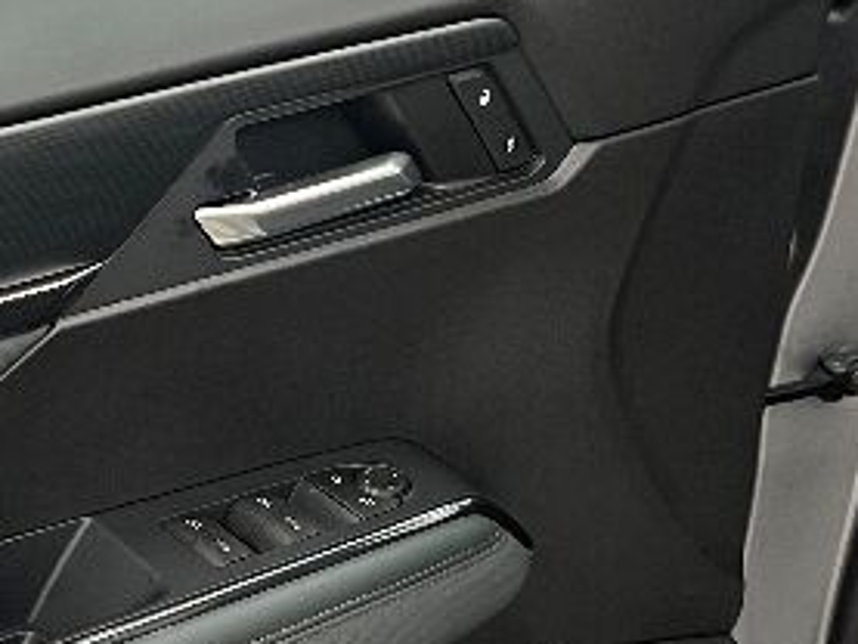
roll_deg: -0.6
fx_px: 2381
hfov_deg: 20.0
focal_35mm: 96
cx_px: 74
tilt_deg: -33.5
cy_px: 468
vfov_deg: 15.4
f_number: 1.5
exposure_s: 1/60
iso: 250
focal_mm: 5.7
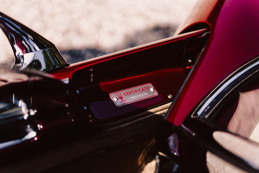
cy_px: 86
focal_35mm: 89
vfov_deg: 15.4
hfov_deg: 22.9
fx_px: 640
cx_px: 130
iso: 500
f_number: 4
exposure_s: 1/3200
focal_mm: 89
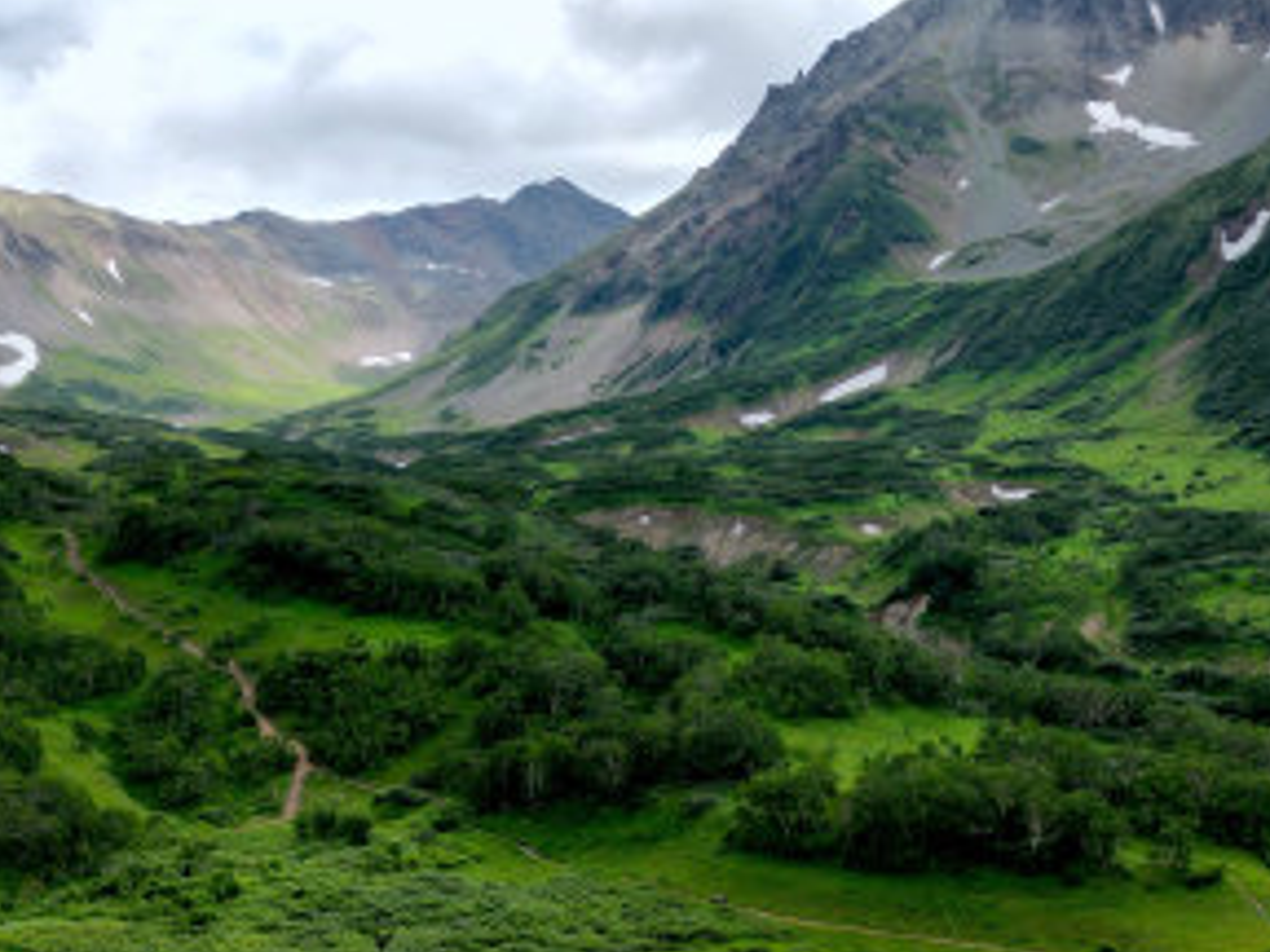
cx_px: 772
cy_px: 469
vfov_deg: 28.6
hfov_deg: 37.3
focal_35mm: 51
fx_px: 1871
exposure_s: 1/3200
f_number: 1.7
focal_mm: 6.72
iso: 110
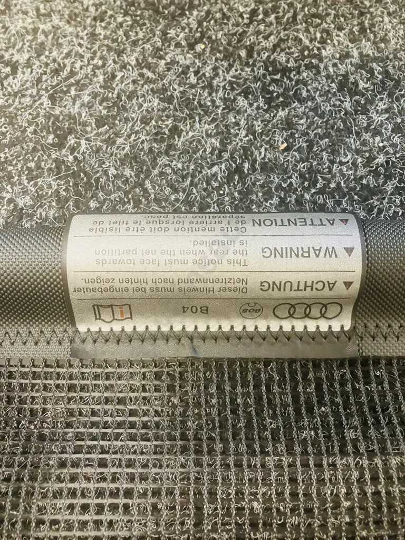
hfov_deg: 49.7
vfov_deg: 63.4
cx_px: 202
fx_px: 437
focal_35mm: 28
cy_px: 270
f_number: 1.8
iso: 500
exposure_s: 1/25
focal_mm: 3.99
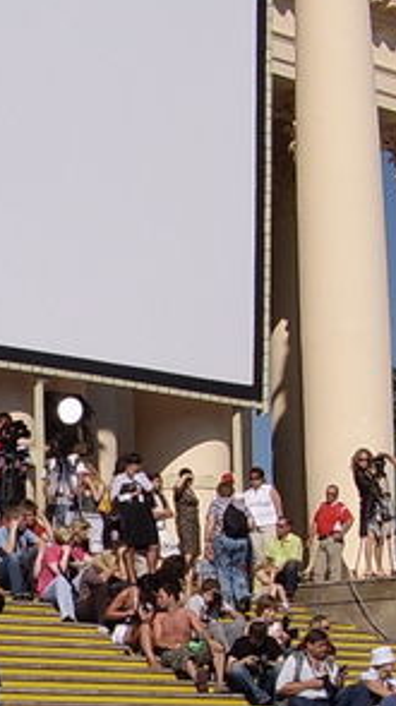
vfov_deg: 21.2
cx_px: -89
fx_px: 1870
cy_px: 532
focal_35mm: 100
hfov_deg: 11.8
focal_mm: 5.8
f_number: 4.1
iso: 71
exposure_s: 1/2000
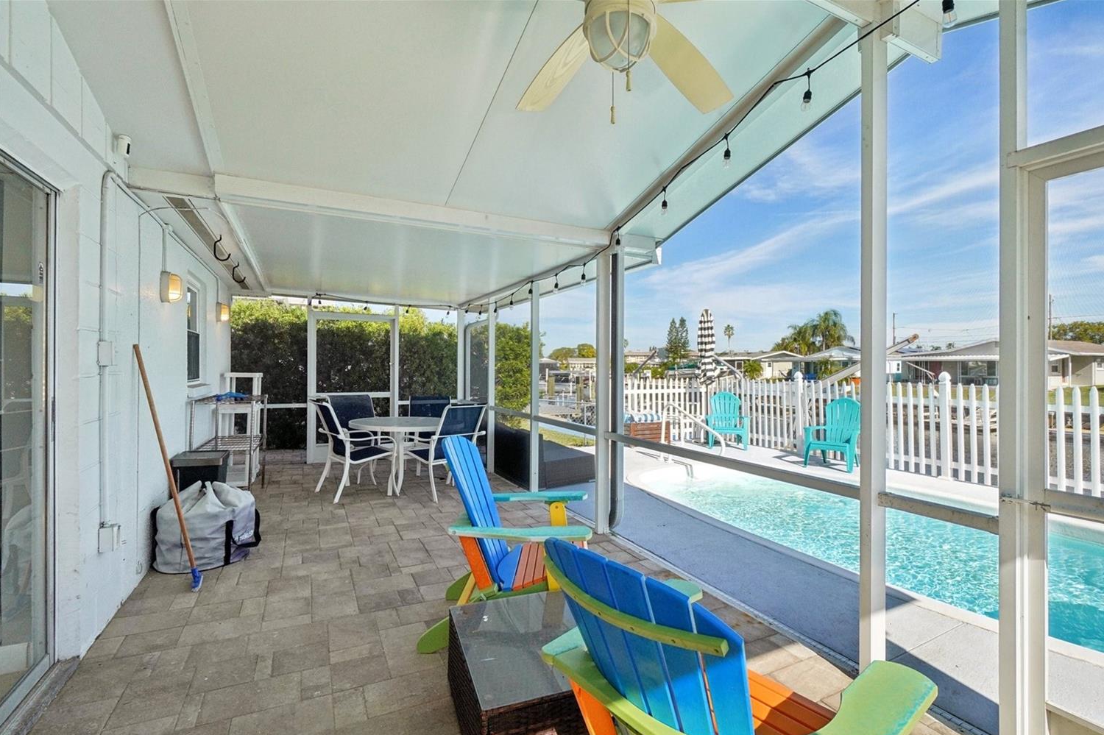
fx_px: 490
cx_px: 586
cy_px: 391
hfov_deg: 96.6
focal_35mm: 16
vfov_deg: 73.6
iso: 400
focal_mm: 10
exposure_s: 1/640
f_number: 8
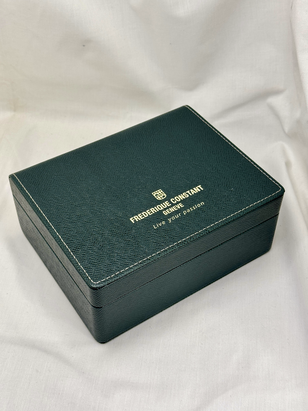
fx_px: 569
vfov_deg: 39.7
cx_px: 154
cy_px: 206
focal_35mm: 48
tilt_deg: -45.8
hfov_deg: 30.3
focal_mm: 6.76
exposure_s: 1/121
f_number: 1.78
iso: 80
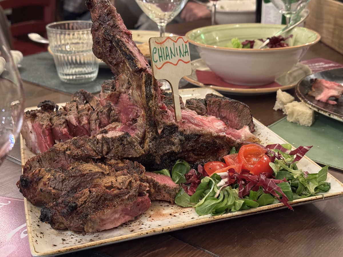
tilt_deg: -22.1
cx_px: 172
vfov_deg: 30.3
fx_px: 476
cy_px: 128
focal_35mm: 48
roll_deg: +1.2
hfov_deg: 39.7
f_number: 1.78
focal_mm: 6.76
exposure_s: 1/25
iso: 640
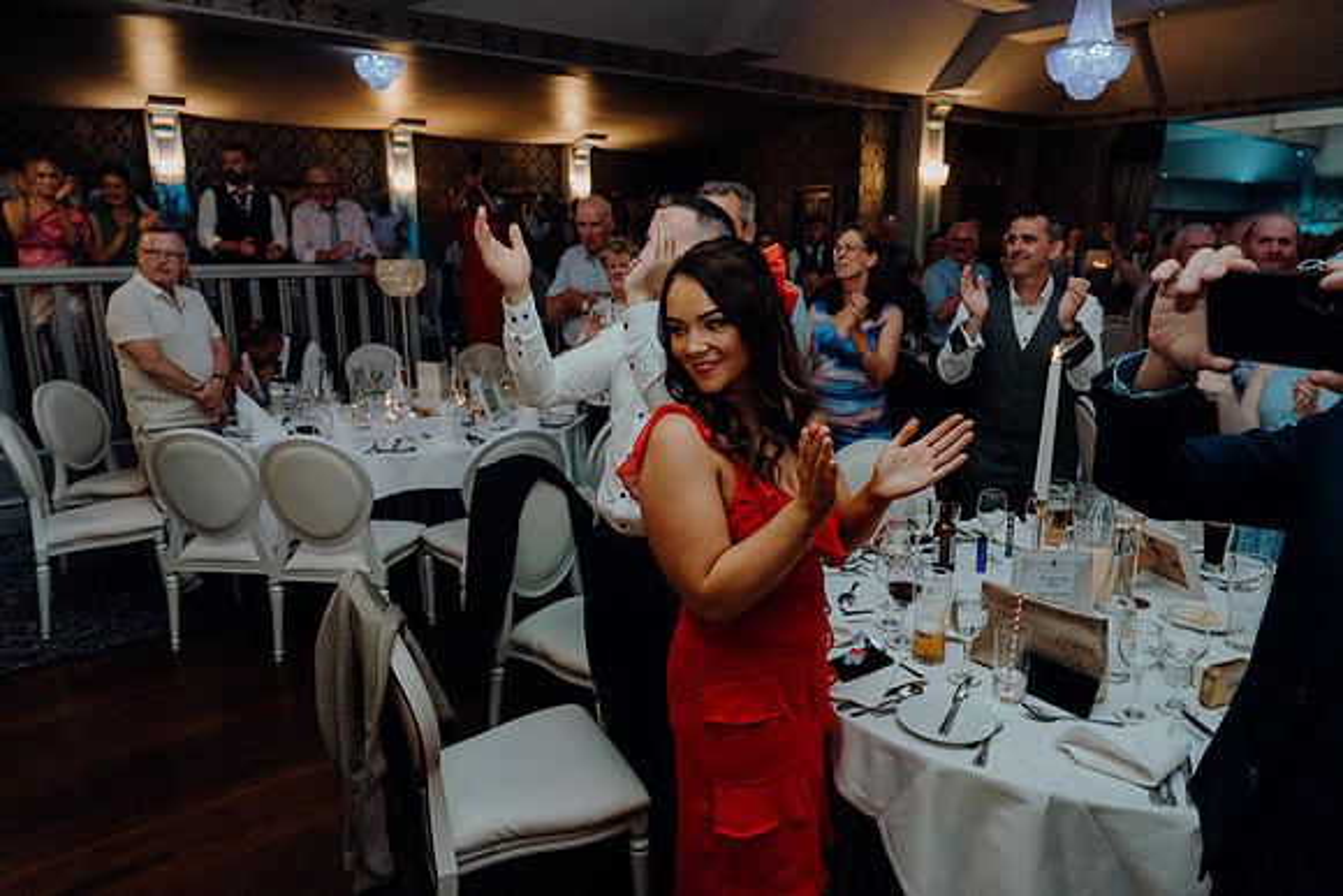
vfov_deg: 53.2
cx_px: 672
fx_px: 896
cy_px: 448
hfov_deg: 73.7
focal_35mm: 24
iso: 2500
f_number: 3.5
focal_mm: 24
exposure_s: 1/160
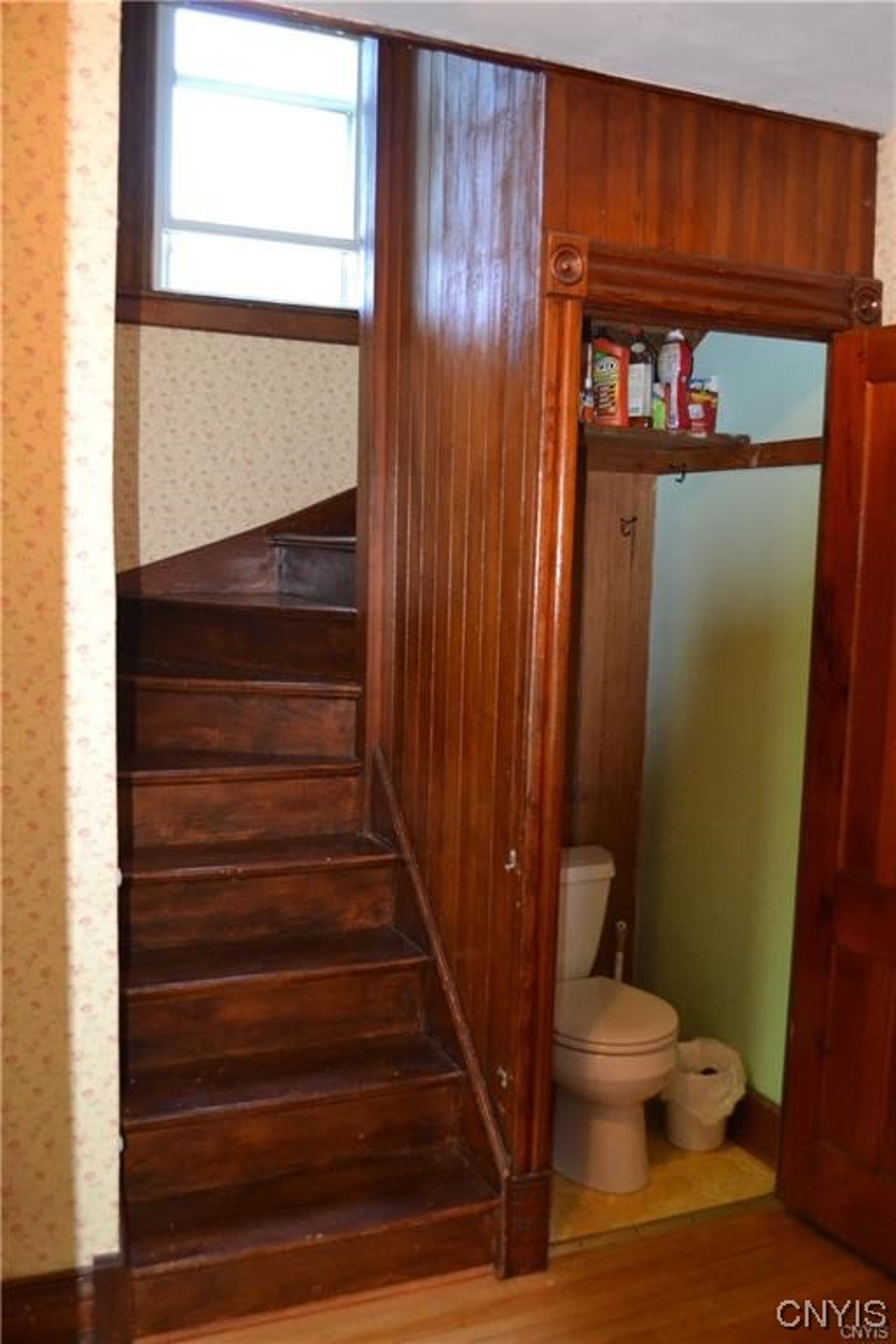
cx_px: 448
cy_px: 672
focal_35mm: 33
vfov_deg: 57.2
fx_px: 1232
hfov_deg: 40.0
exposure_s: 1/60
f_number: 3.8
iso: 2800
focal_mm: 22
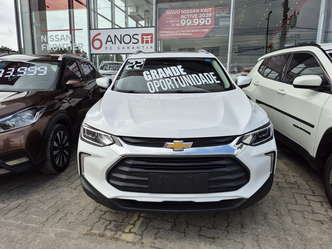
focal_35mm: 23
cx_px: 166
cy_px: 124
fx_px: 221
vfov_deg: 58.9
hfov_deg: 73.9
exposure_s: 1/1244
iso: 25
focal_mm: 5.4
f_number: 1.8
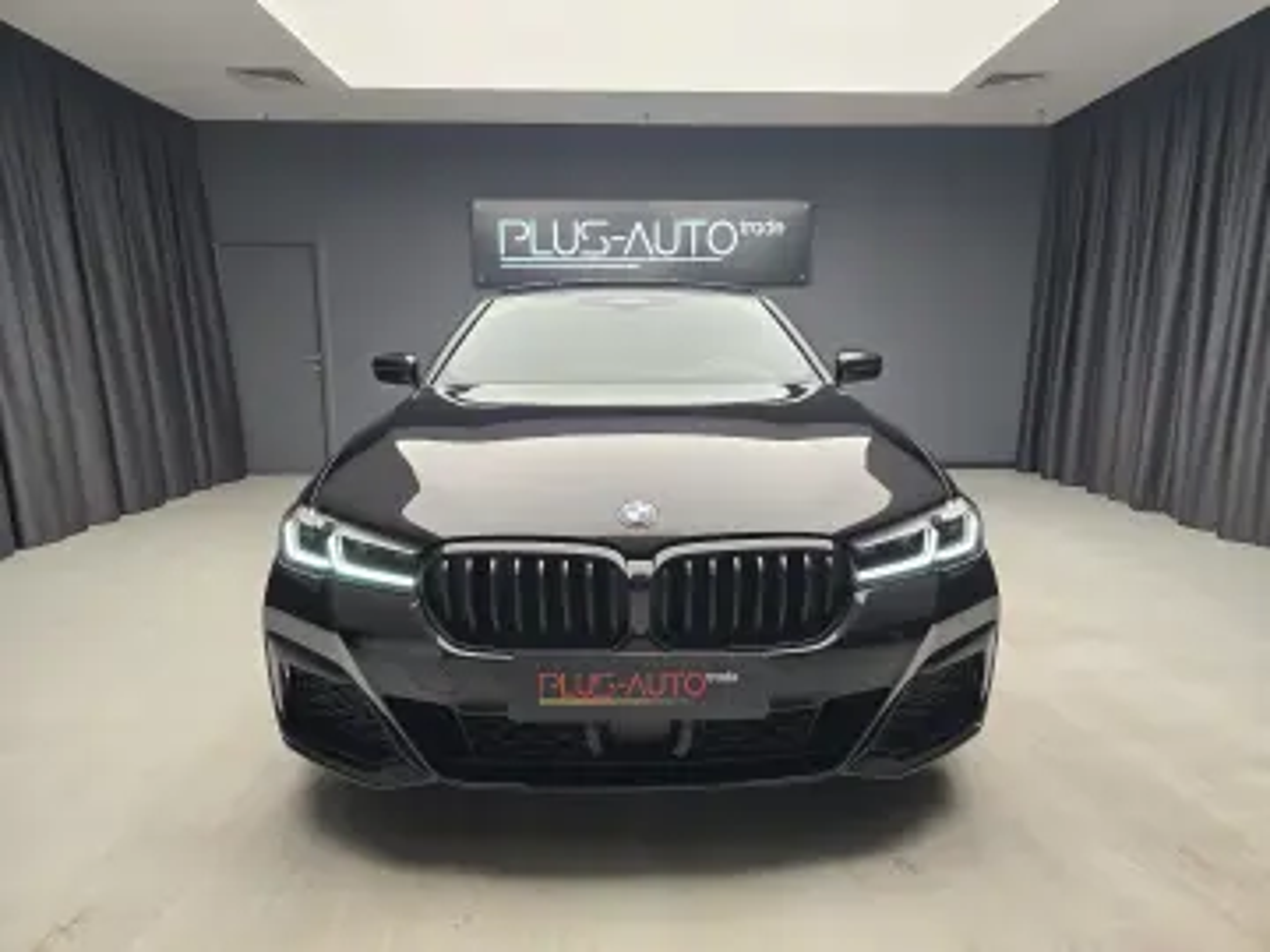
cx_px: 635
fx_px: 844
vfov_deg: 58.9
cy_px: 476
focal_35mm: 23
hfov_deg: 73.9
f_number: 1.7
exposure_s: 1/61
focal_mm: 6.3
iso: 50
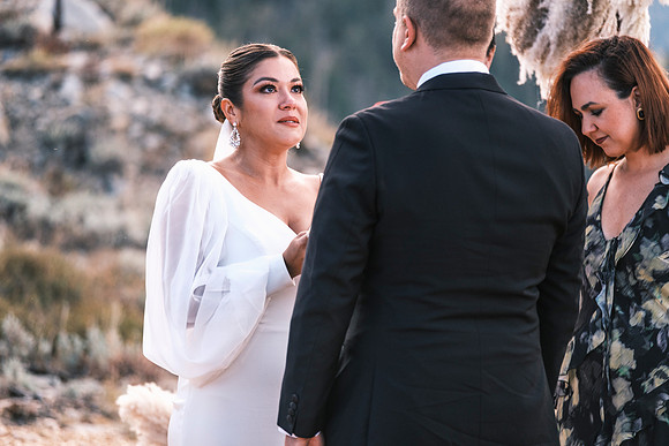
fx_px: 3755
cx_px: 334
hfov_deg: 10.2
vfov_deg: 6.8
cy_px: 223
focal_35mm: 202
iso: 400
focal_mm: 134.4
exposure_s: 1/850
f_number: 2.8
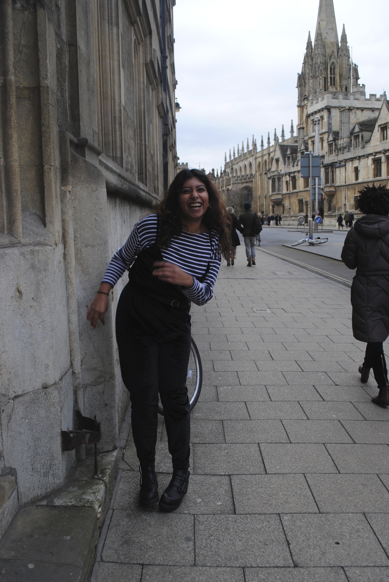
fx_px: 533
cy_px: 291
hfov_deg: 40.1
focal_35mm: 33
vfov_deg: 57.2
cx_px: 194
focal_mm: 22
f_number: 5.6
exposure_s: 1/125
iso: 160
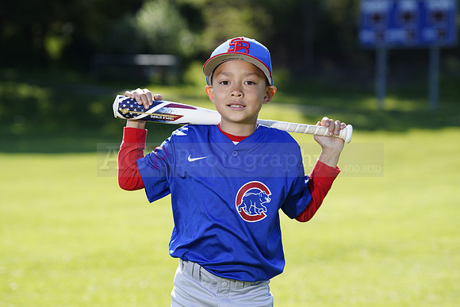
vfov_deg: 8.9
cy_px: 154
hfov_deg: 13.2
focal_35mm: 155
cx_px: 230
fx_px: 1981
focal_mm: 155
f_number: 5
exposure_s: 1/250
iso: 100
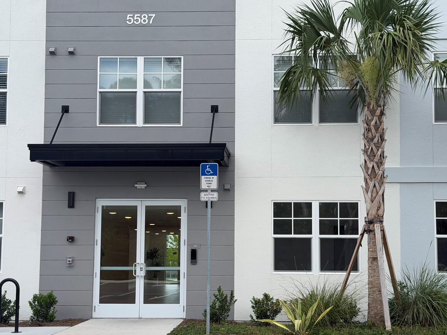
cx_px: 240
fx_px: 749
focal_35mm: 58
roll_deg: +0.2
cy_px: 182
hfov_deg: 33.2
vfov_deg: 25.2
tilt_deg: +5.1
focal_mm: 6.76
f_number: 1.78
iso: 64
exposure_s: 1/2415
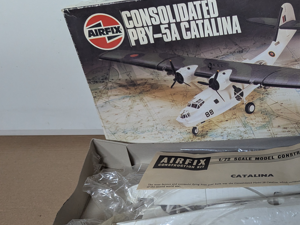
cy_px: 140
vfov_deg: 34.2
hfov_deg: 42.1
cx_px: 255
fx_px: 364
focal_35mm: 42
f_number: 1.85
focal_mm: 6.81
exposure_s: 1/156
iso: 762
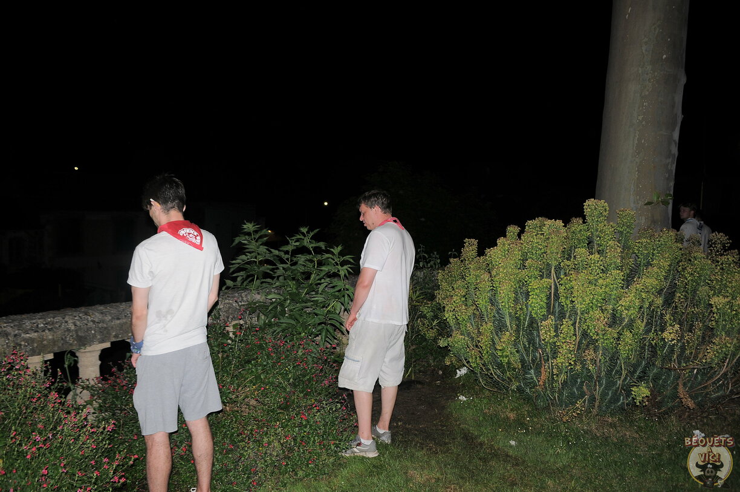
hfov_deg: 62.0
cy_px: 246
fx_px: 616
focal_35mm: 30
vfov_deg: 43.5
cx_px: 370
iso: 220
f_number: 3.5
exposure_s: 1/60
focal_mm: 20
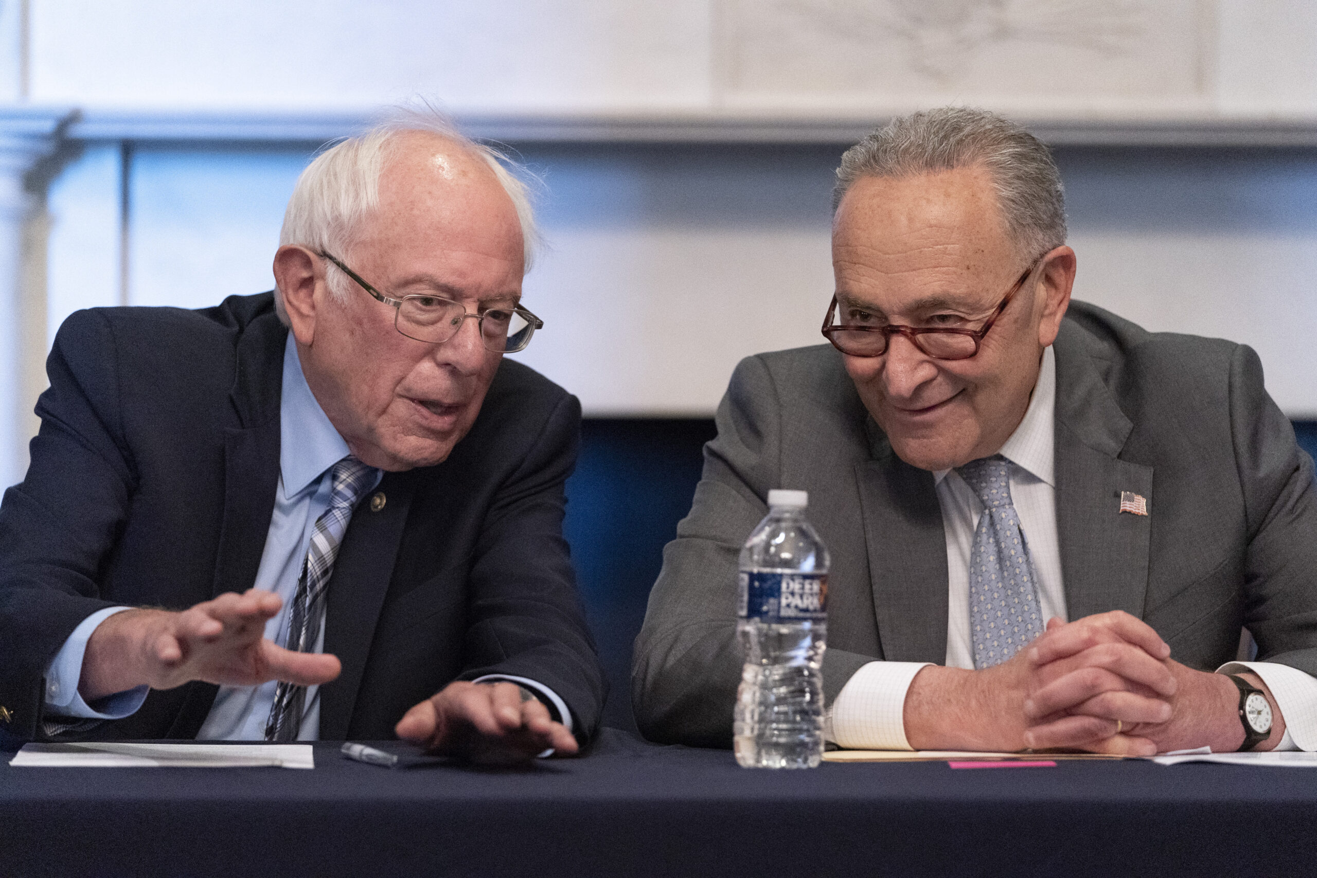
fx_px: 6329
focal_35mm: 173
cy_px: 439
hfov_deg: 11.9
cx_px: 658
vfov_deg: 7.9
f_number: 3.2
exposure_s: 1/250
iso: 8000
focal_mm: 173
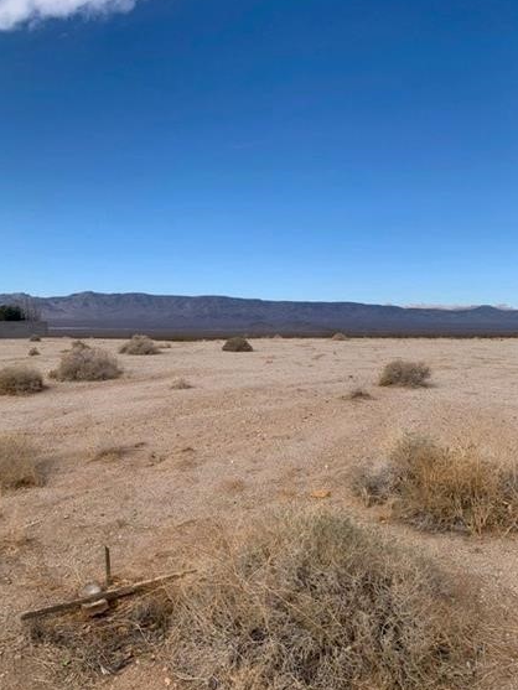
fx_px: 558
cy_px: 363
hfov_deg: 49.8
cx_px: 254
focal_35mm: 28
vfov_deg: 63.4
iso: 25
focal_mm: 4.25
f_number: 1.8
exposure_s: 1/2681
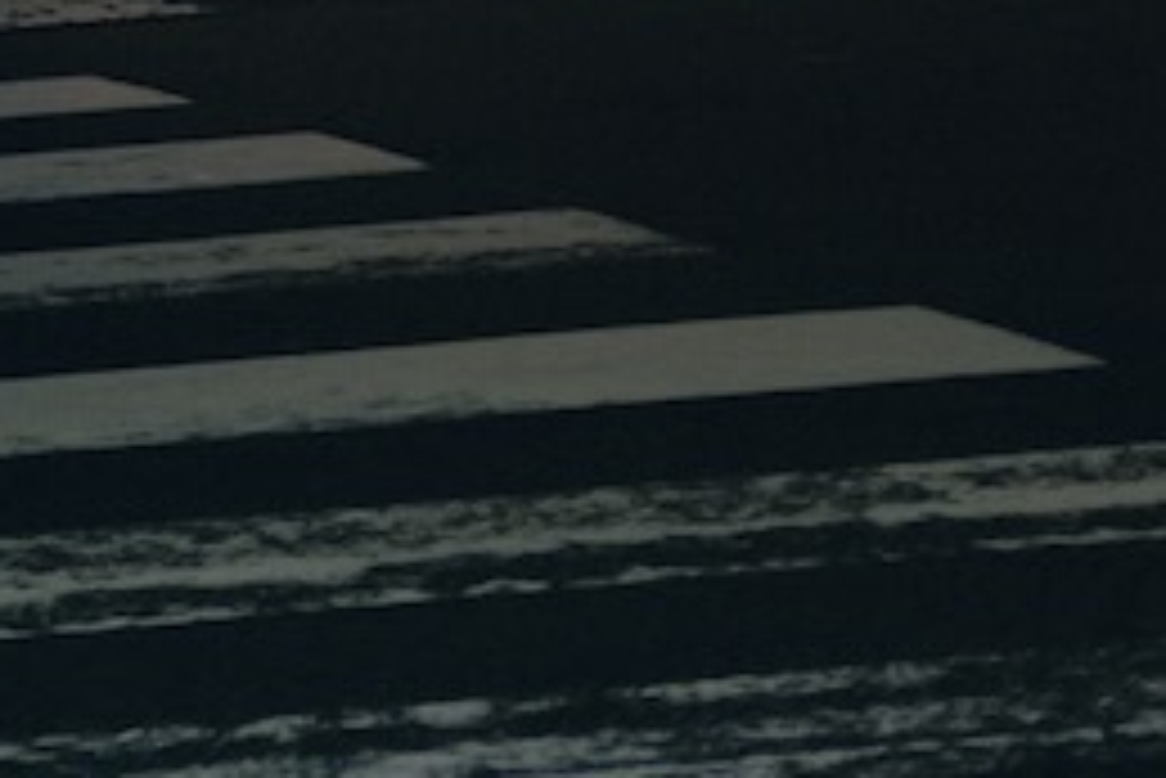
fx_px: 8004
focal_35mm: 247
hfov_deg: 8.1
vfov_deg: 5.2
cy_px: -1599
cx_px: -774
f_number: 2
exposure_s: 1/50
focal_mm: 40
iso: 320
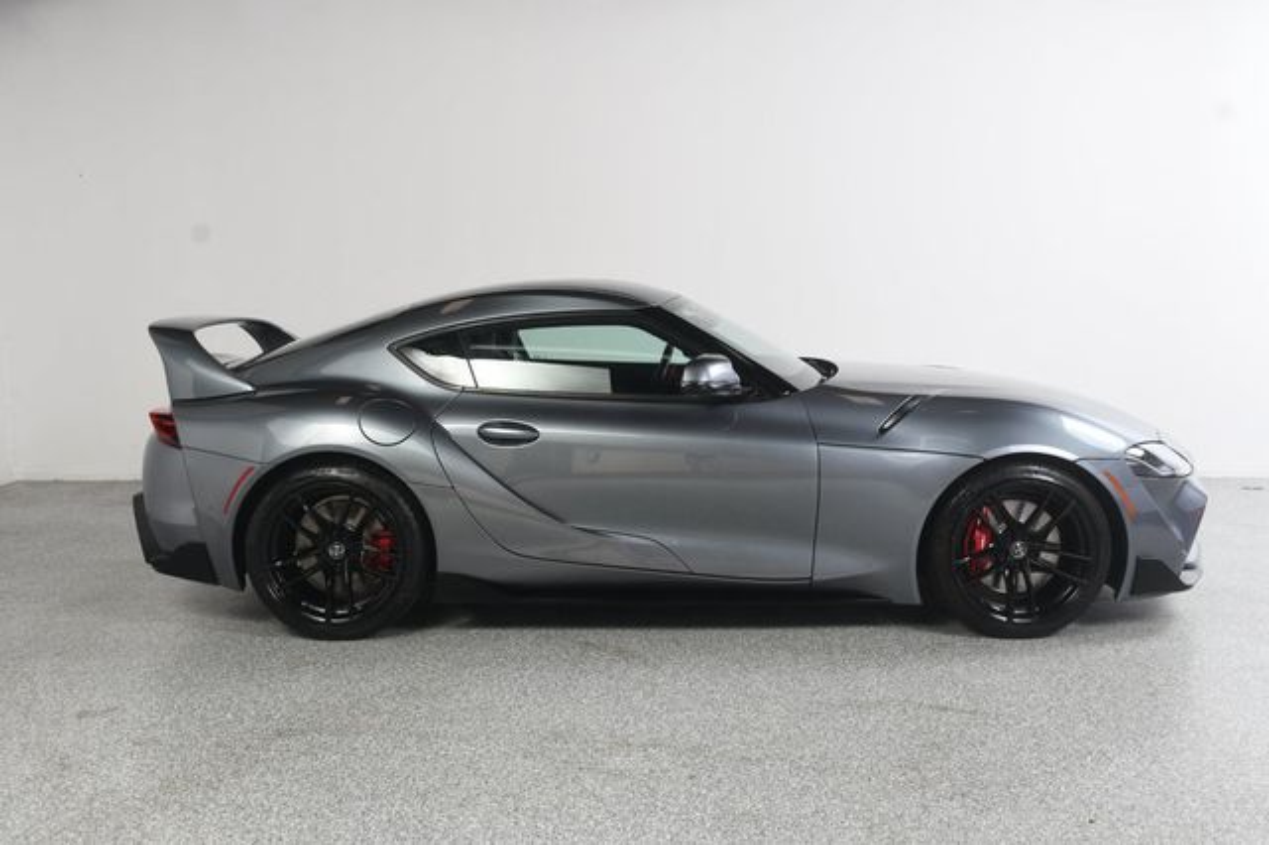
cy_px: 422
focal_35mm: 34
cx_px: 634
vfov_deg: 38.8
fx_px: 1198
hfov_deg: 55.8
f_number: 8
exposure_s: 1/160
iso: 100
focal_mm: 23
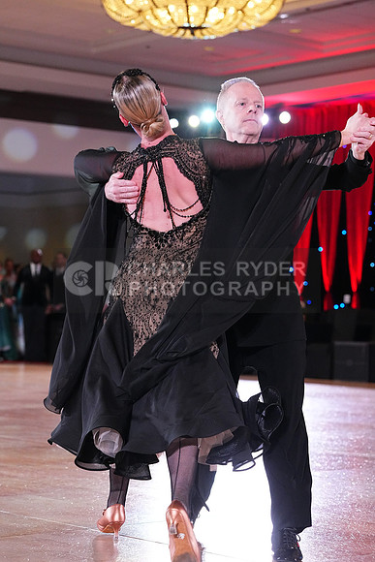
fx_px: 1358
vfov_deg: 23.4
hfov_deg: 15.7
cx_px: 188
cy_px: 281
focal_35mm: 87
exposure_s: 1/400
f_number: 5
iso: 8000
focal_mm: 87
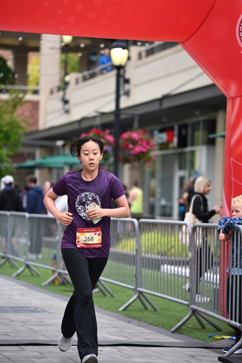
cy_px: 182
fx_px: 1159
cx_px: 121
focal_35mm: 115
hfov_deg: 11.9
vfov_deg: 17.8
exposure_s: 1/2000
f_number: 2.8
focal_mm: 115
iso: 640
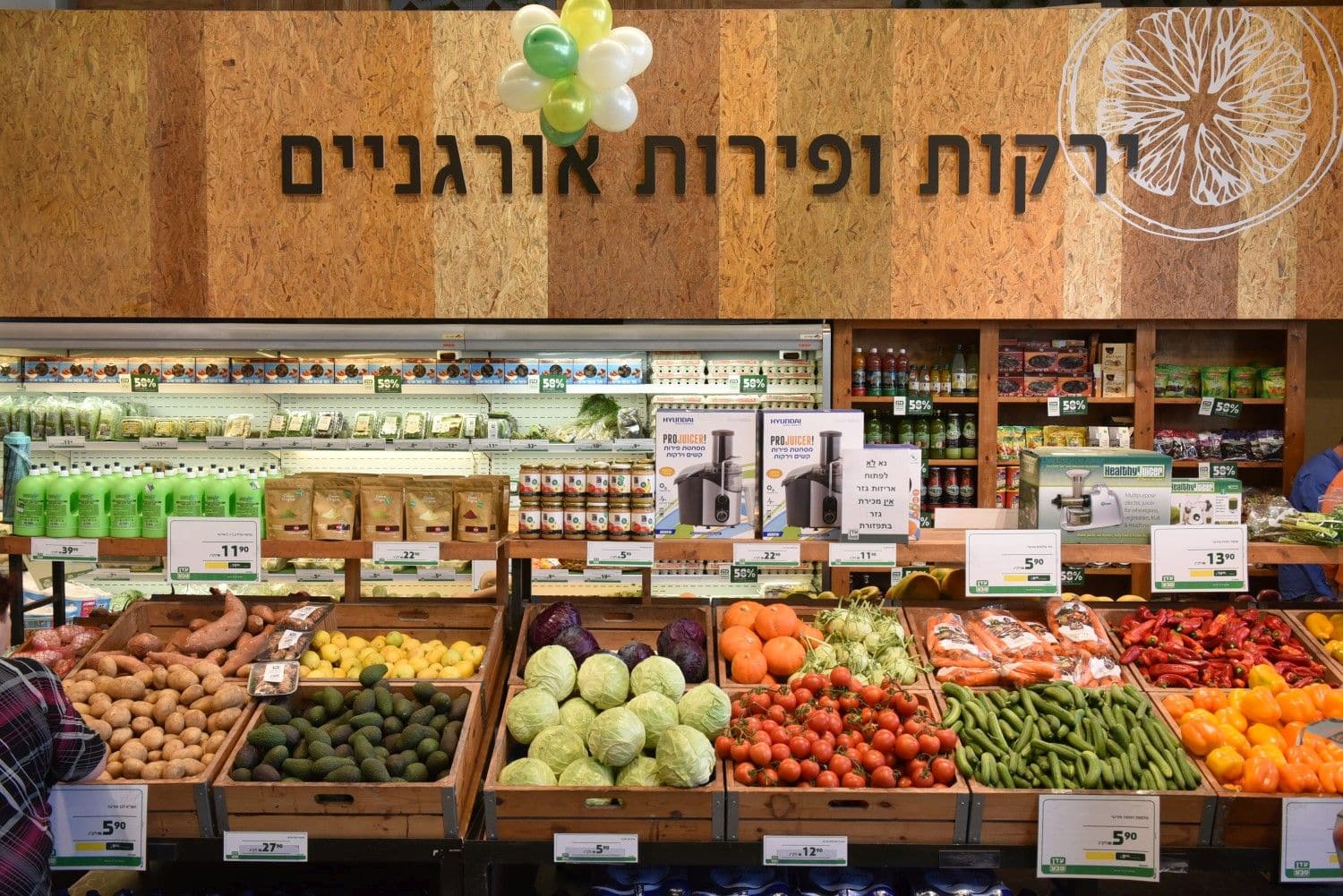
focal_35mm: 34
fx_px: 1269
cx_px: 672
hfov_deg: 55.8
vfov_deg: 38.9
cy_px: 448
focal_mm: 34
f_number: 9
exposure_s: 1/125
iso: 2000
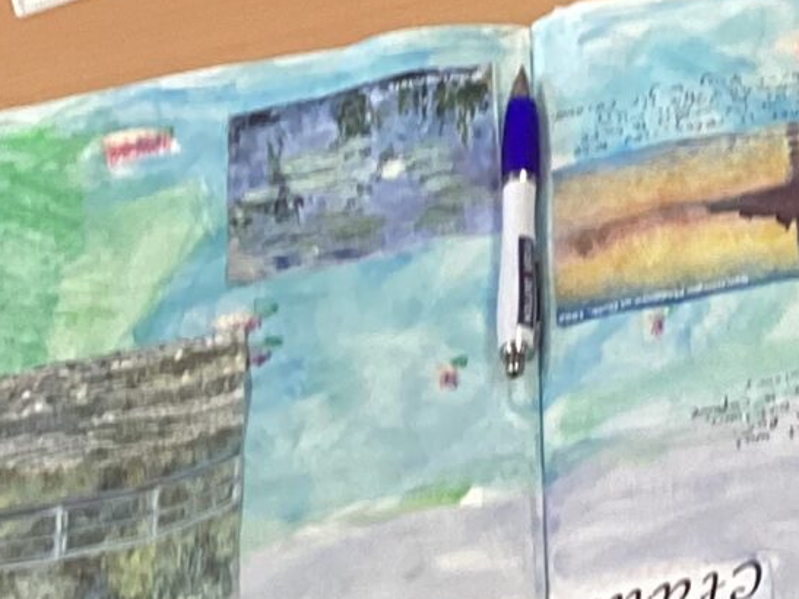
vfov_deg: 9.5
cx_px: 1433
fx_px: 3346
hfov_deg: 12.5
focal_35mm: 145
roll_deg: -2.2
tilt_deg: -38.4
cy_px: -600
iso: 125
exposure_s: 1/50
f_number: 2.4
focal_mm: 3.3
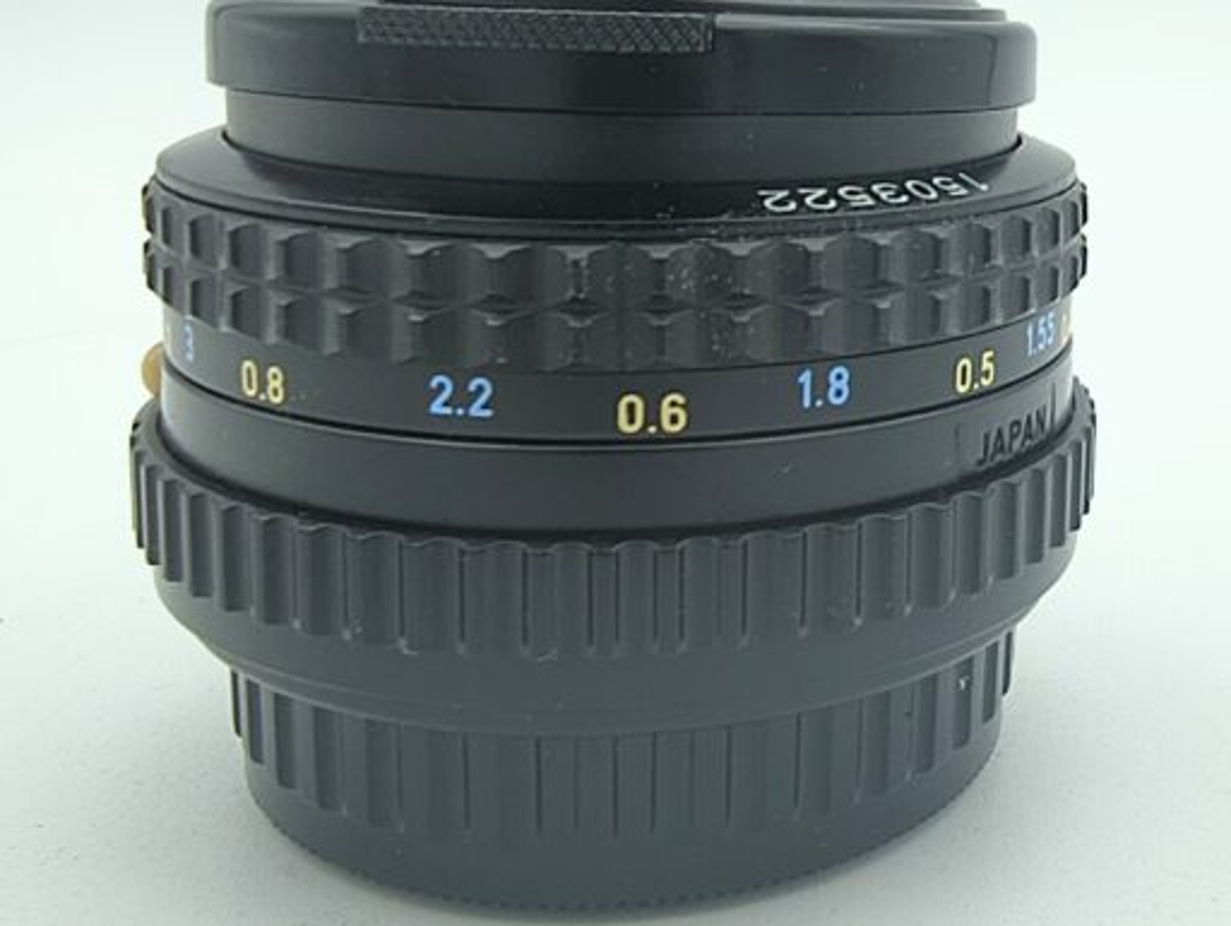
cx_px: 616
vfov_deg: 56.9
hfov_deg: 71.5
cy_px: 463
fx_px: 854
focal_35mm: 24
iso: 100
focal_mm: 1.83
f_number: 2
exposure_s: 1/102
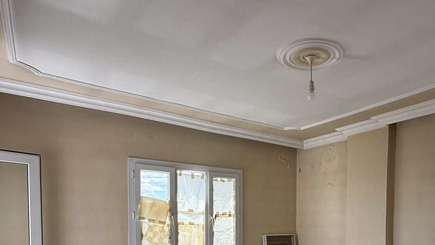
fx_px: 335
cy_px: 233
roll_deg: -0.8
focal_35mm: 29
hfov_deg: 64.6
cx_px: 285
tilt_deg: -1.4
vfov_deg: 36.9
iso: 64
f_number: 2.2
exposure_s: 1/223
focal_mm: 2.22
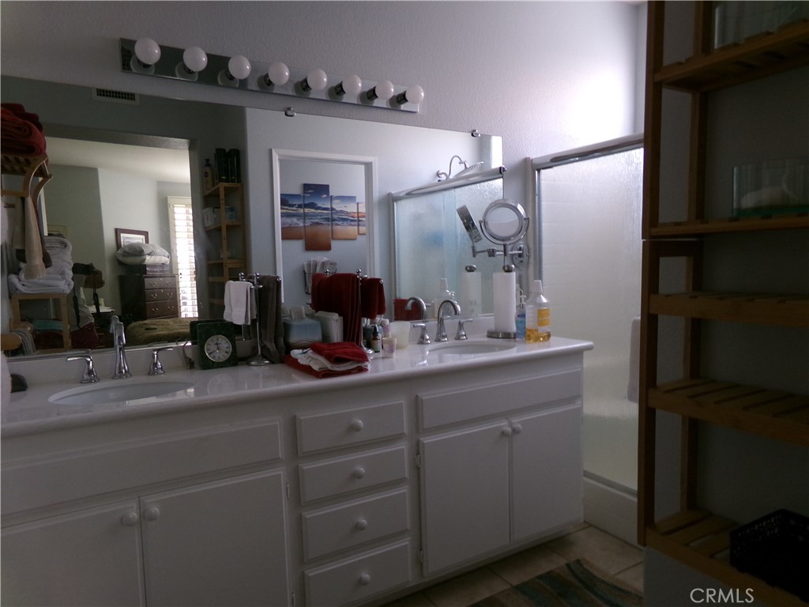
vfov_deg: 56.8
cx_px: 404
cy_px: 304
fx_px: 561
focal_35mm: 24
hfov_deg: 71.6
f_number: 3.7
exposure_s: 1/18
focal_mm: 4.3
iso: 200
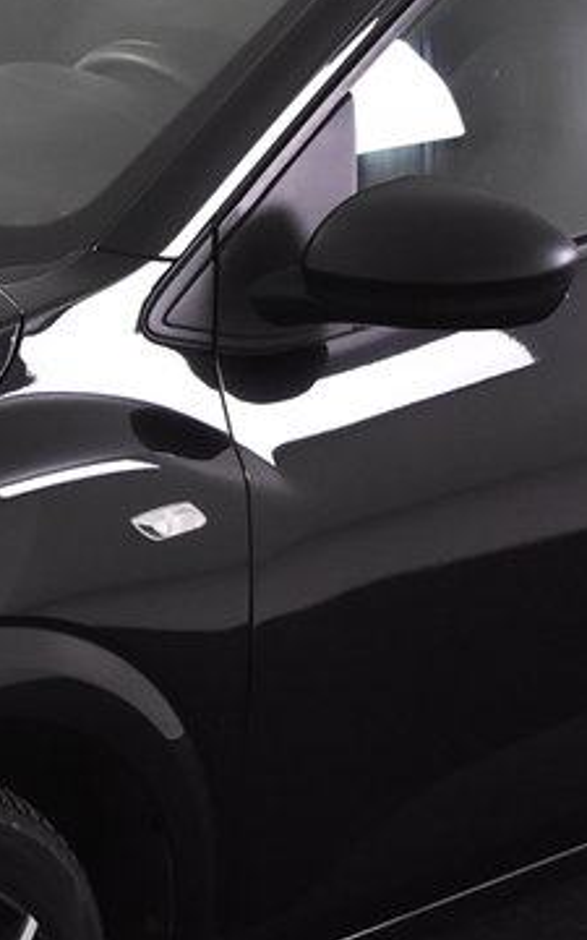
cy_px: 343
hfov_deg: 8.6
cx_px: -47
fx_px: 3891
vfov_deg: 13.8
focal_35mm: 152
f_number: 4.5
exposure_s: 1/80
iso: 1600
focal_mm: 28
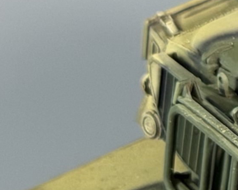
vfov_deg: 4.5
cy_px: 232
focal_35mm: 341
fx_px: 2402
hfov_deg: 5.4
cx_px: 706
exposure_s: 1/100
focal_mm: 6.76
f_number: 1.78
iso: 64
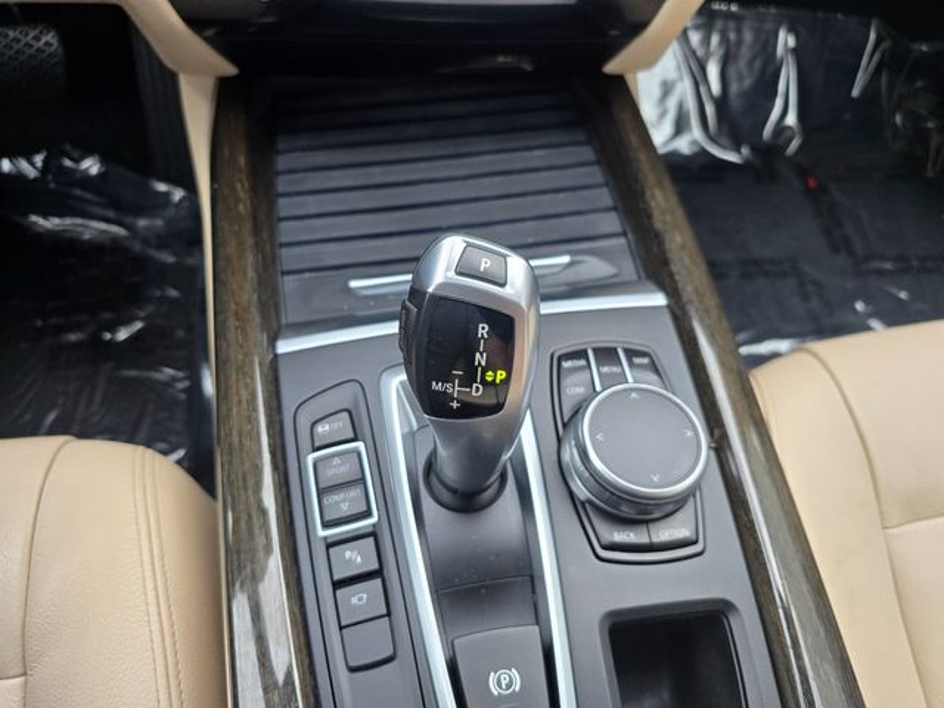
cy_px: 354
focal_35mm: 23
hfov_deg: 73.9
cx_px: 472
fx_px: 627
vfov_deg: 58.9
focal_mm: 6.3
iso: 125
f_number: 1.7
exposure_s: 1/180
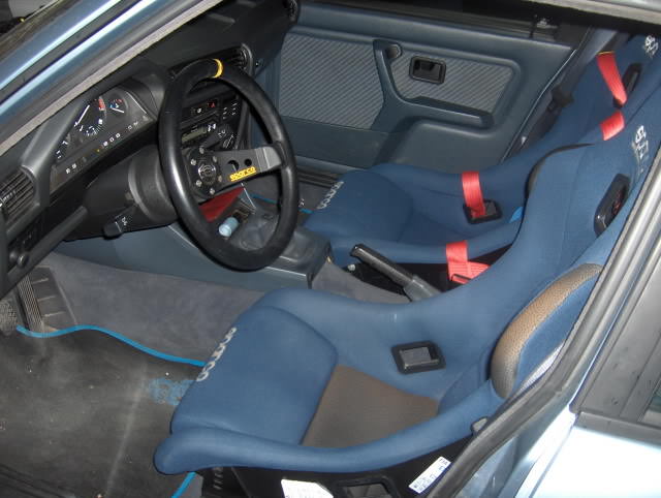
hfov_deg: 47.8
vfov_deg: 36.9
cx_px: 330
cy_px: 249
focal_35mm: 39
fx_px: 746
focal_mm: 8
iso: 104
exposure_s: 1/60
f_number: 2.8
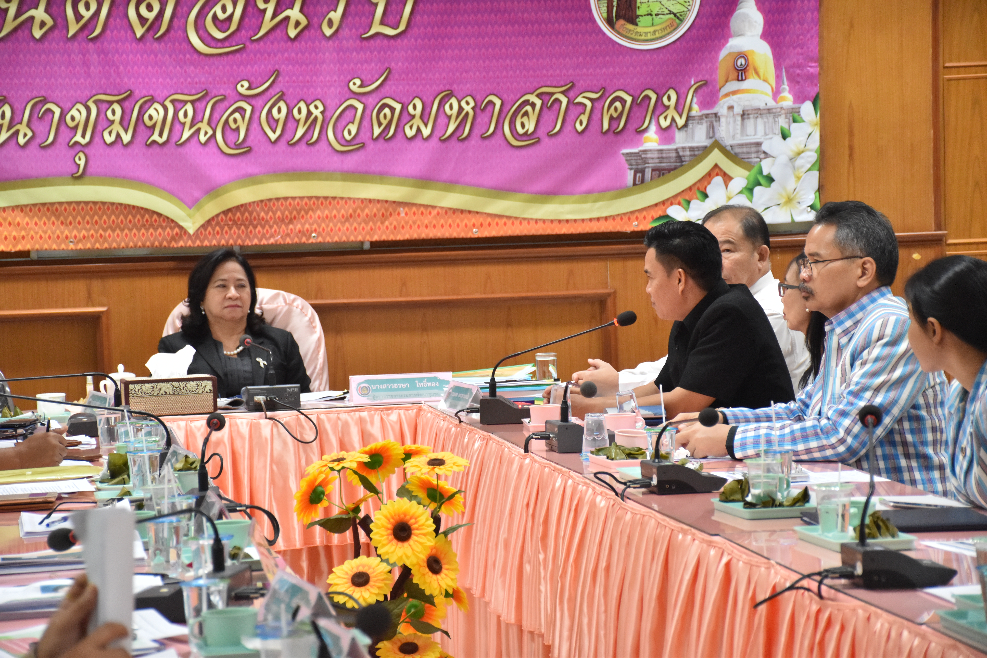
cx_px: 494
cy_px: 329
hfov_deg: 17.1
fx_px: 3290
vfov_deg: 11.4
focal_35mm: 120
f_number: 5.3
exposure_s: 1/125
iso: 1600
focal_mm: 80
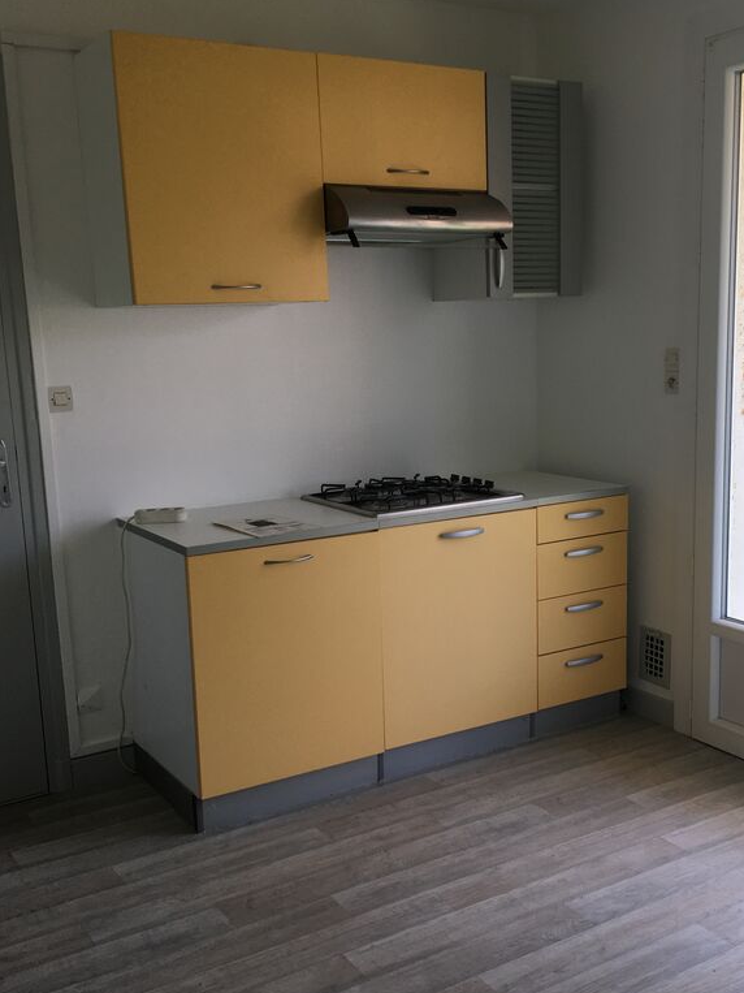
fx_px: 1089
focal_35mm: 38
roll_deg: +1.6
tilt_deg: -11.7
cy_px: 539
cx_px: 444
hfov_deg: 37.6
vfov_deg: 48.9
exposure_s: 1/100
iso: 25
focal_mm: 4.15
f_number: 2.2
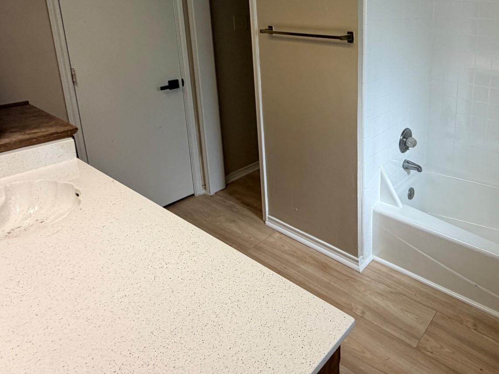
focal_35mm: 25
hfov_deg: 63.5
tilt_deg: -13.5
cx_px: 398
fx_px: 360
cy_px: 84
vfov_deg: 52.0
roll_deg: +0.2
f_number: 2.2
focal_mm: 2.22
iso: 250
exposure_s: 1/60
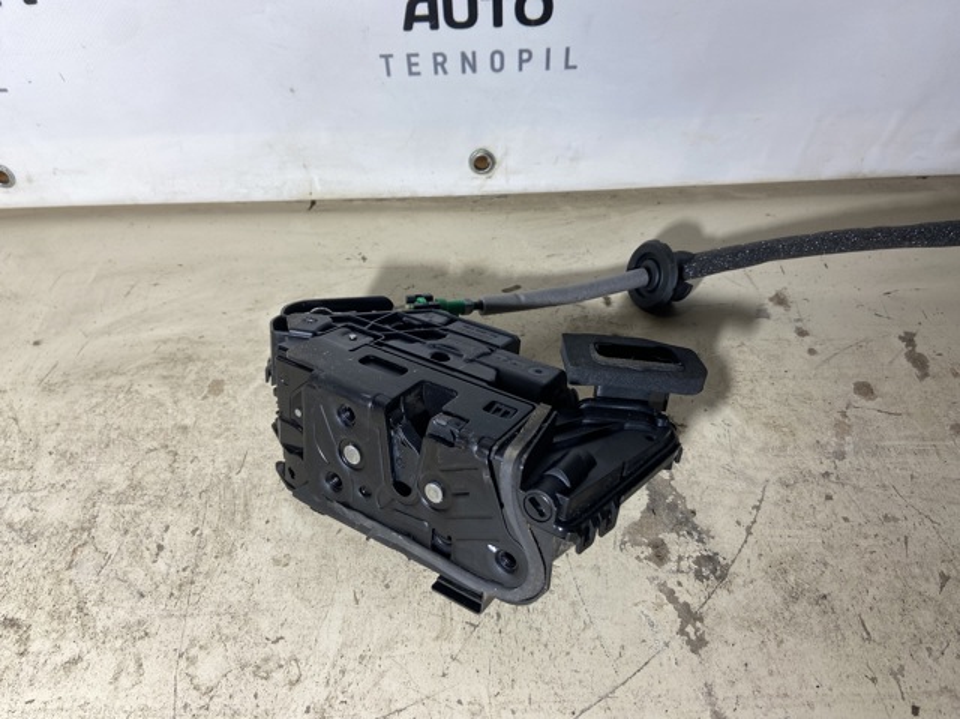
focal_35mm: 26
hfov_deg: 67.3
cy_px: 360
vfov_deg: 53.0
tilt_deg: -47.4
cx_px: 480
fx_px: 721
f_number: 1.8
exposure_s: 1/100
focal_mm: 4.25
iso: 32
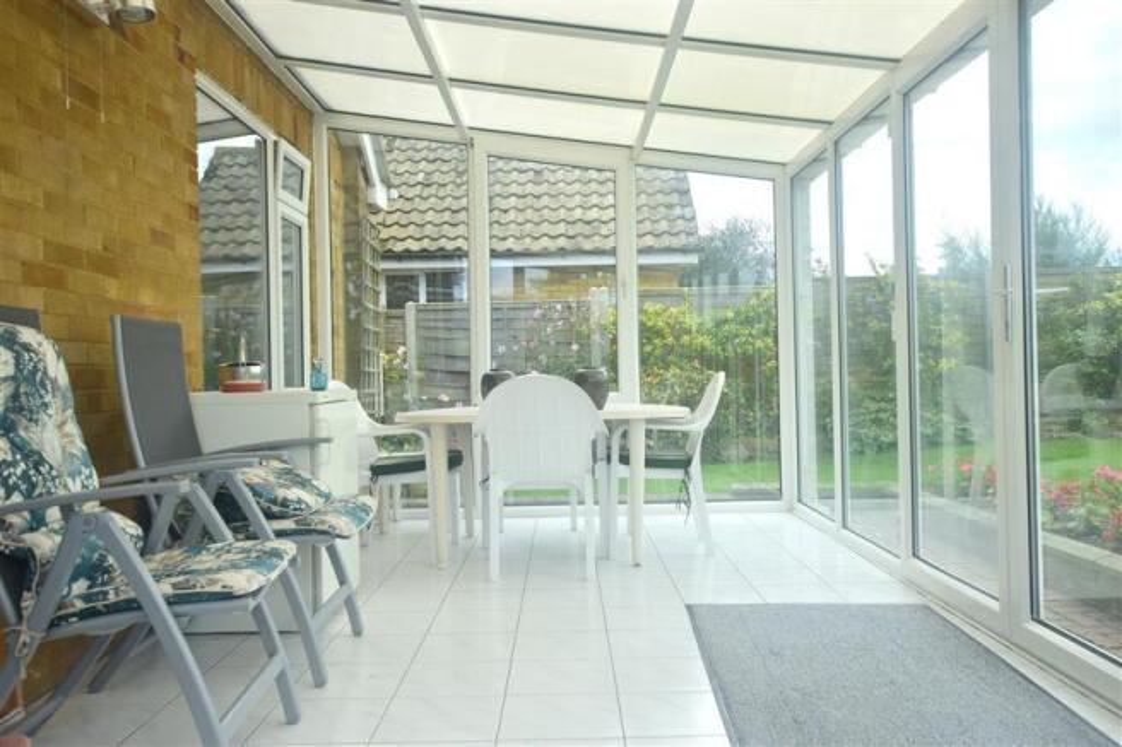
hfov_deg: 61.9
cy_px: 374
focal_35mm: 30
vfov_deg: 43.6
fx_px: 935
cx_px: 561
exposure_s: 1/250
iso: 200
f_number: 8
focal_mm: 20
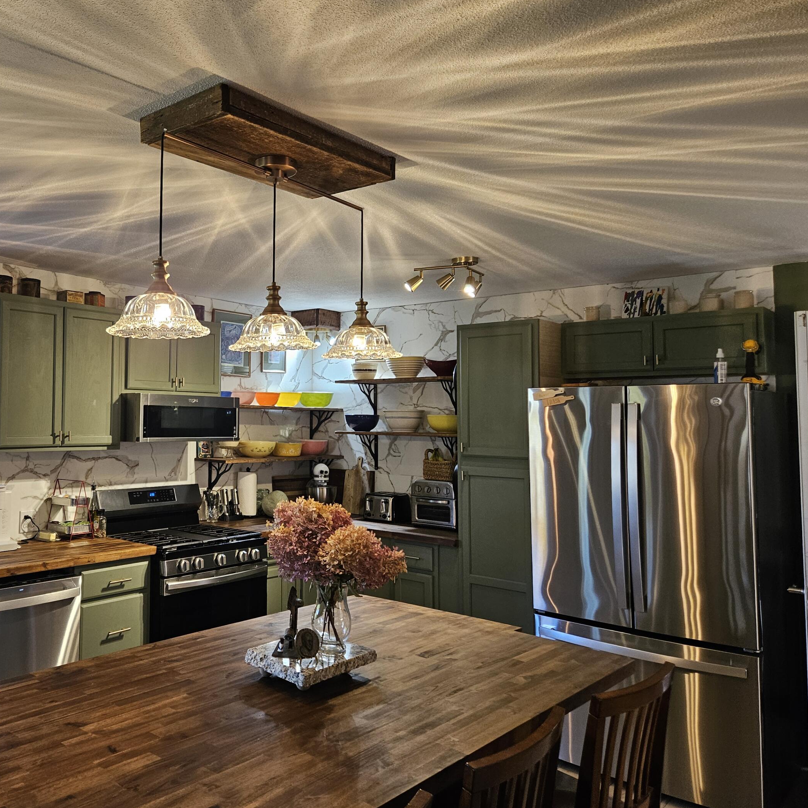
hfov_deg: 54.0
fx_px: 766
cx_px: 240
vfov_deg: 55.6
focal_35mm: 29
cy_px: 377
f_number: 1.8
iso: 200
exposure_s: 1/120
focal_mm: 5.4
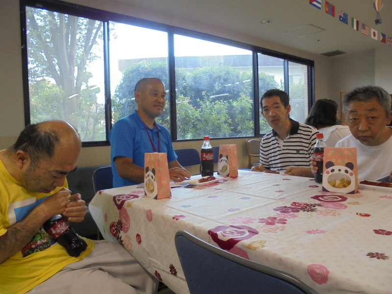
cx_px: 196
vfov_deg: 53.1
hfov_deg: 67.3
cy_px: 147
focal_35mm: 26
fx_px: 294
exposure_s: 1/30
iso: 160
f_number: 3.5
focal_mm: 4.6
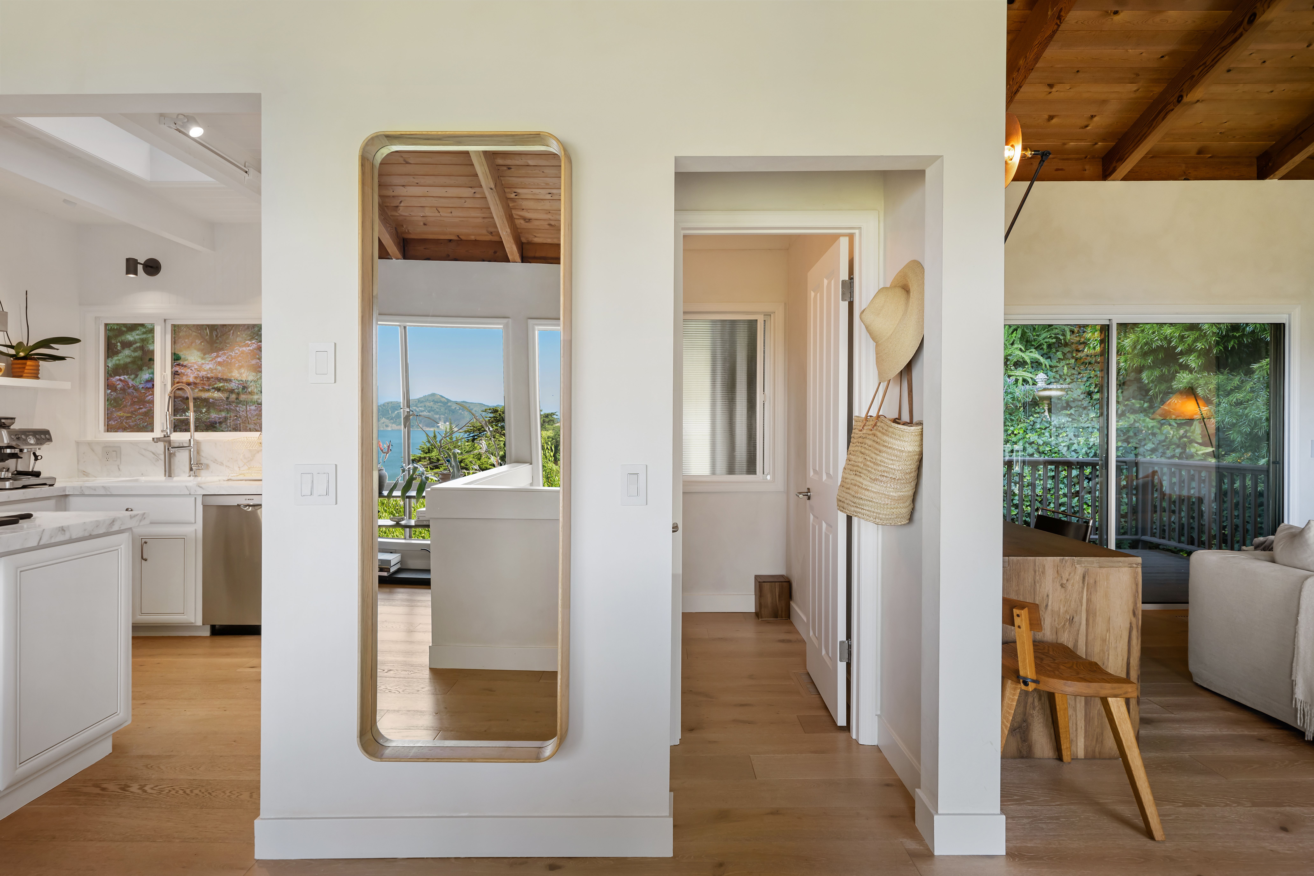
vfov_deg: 63.2
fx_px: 712
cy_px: 438
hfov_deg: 85.4
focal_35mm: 20
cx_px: 657
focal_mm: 19.5
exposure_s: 1/20
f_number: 6.3
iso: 400
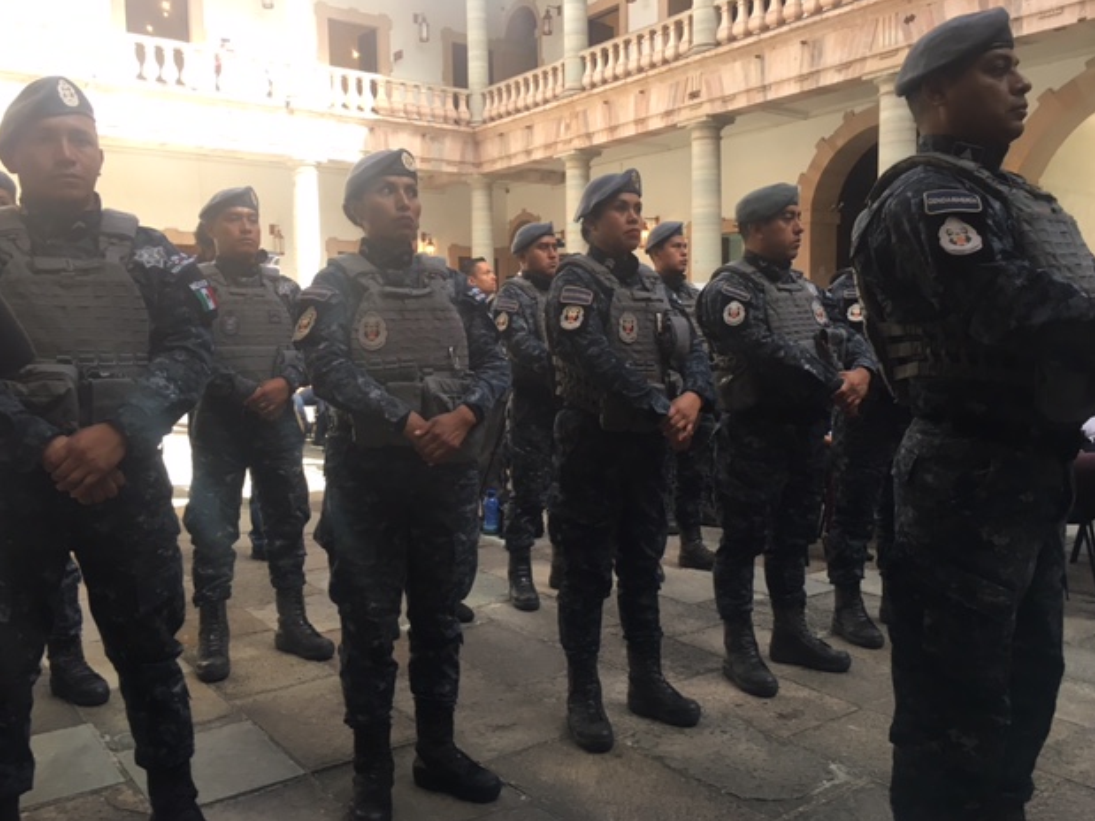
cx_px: 552
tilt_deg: -6.0
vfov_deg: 46.8
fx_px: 949
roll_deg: +0.1
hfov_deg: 60.0
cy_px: 418
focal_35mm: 30
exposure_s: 1/30
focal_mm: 4.15
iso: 50
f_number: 2.2
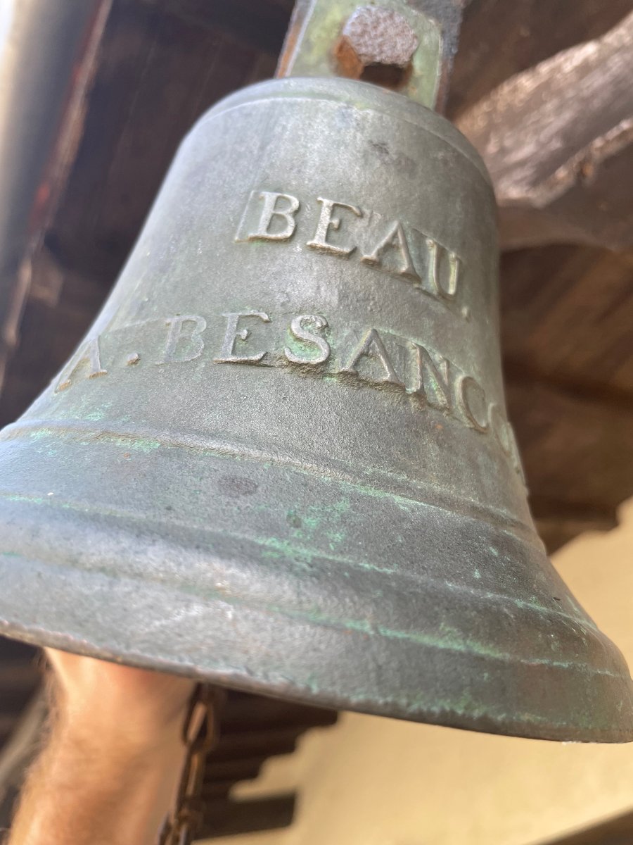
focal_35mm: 26
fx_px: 634
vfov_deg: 67.3
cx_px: 316
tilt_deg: +45.9
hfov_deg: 53.1
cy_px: 422
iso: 32
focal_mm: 4.2
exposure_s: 1/208
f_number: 1.6
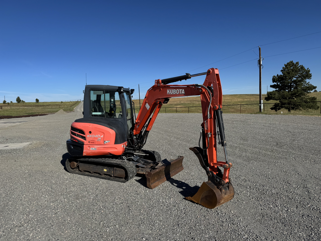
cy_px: 120
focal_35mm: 24
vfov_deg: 56.8
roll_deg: +2.4
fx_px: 223
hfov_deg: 71.6
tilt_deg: -5.3
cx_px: 160
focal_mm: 6.76
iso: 80
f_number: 1.78
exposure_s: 1/5814
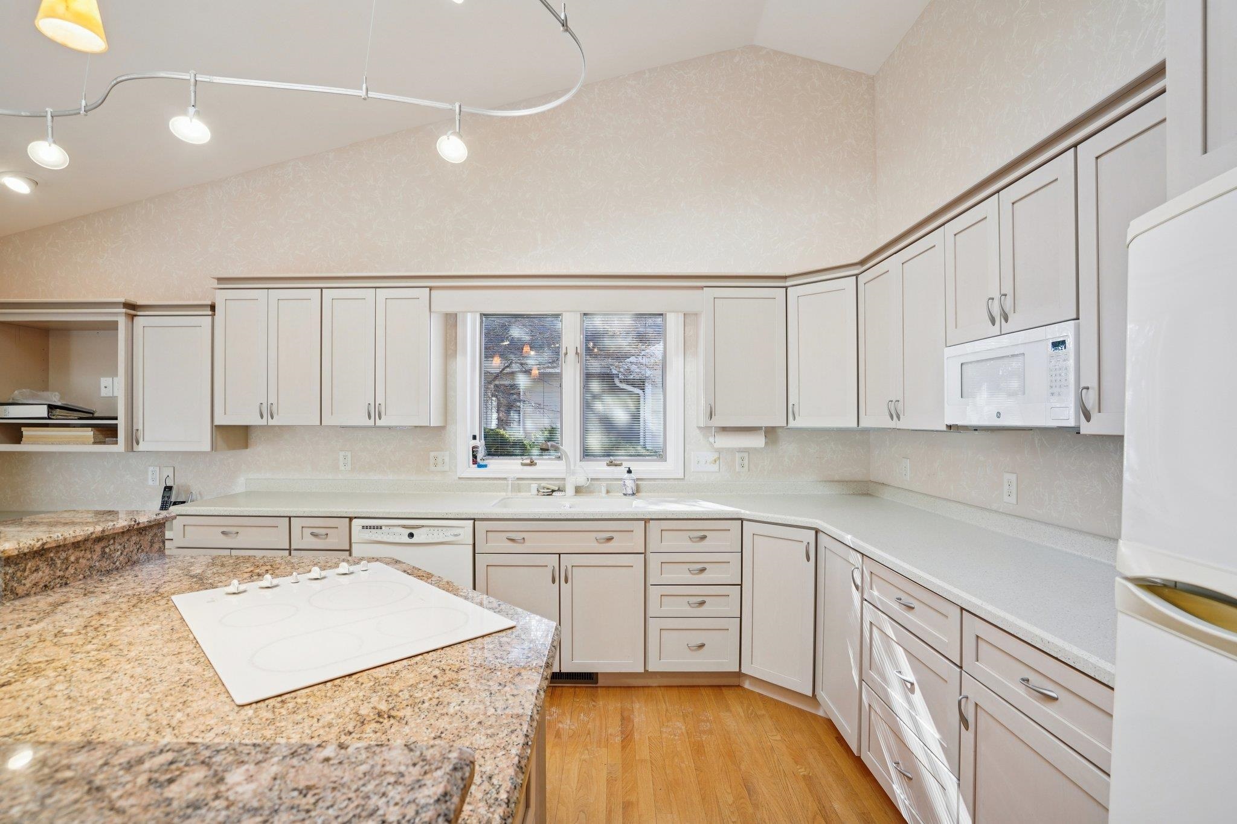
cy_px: 412
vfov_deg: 73.7
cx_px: 618
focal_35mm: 16
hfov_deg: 96.7
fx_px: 550
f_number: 8
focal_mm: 16
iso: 320
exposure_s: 1/25
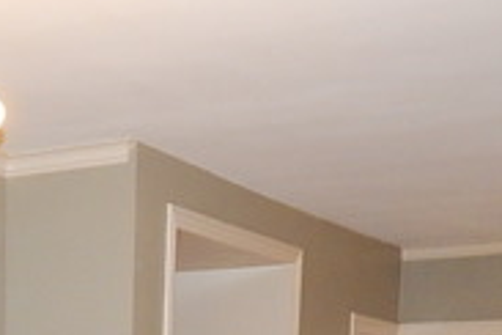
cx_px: 52
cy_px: 629
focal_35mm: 80
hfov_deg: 24.6
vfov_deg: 14.6
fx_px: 1115
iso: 360
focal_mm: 4
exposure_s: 1/30
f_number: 3
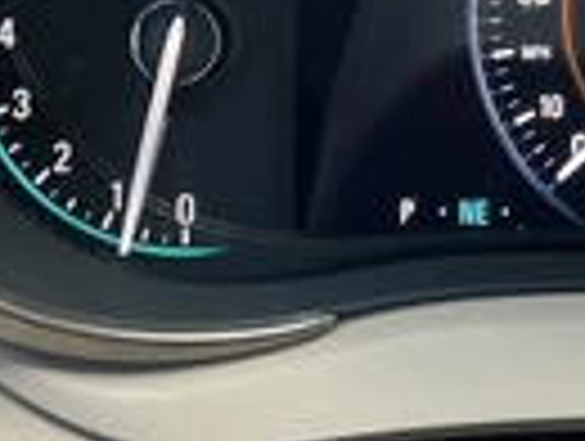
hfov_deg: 21.2
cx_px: 590
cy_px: -32
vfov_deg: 16.2
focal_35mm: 89
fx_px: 1507
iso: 100
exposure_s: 1/40
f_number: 1.8
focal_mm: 3
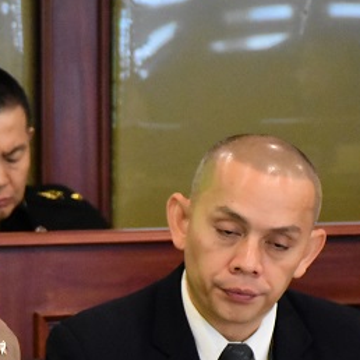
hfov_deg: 5.3
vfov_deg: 5.3
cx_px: -42
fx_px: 3912
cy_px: 381
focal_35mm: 332
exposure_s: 1/125
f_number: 5
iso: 6400
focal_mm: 75
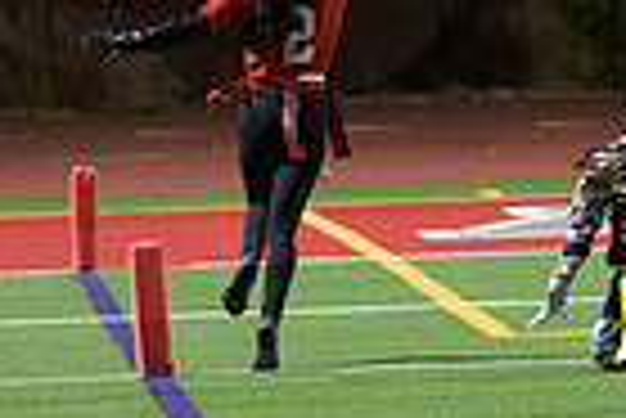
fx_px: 8877
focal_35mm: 510
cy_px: 79
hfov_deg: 4.0
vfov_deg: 2.7
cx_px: 144
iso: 5000
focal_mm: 122
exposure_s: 1/640
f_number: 2.8
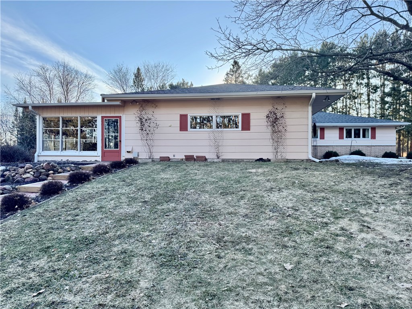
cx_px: 206
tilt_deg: -0.1
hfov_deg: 71.6
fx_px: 286
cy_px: 154
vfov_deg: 56.8
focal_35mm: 24
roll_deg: -0.4
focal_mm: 6.76
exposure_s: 1/900
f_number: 1.78
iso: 80
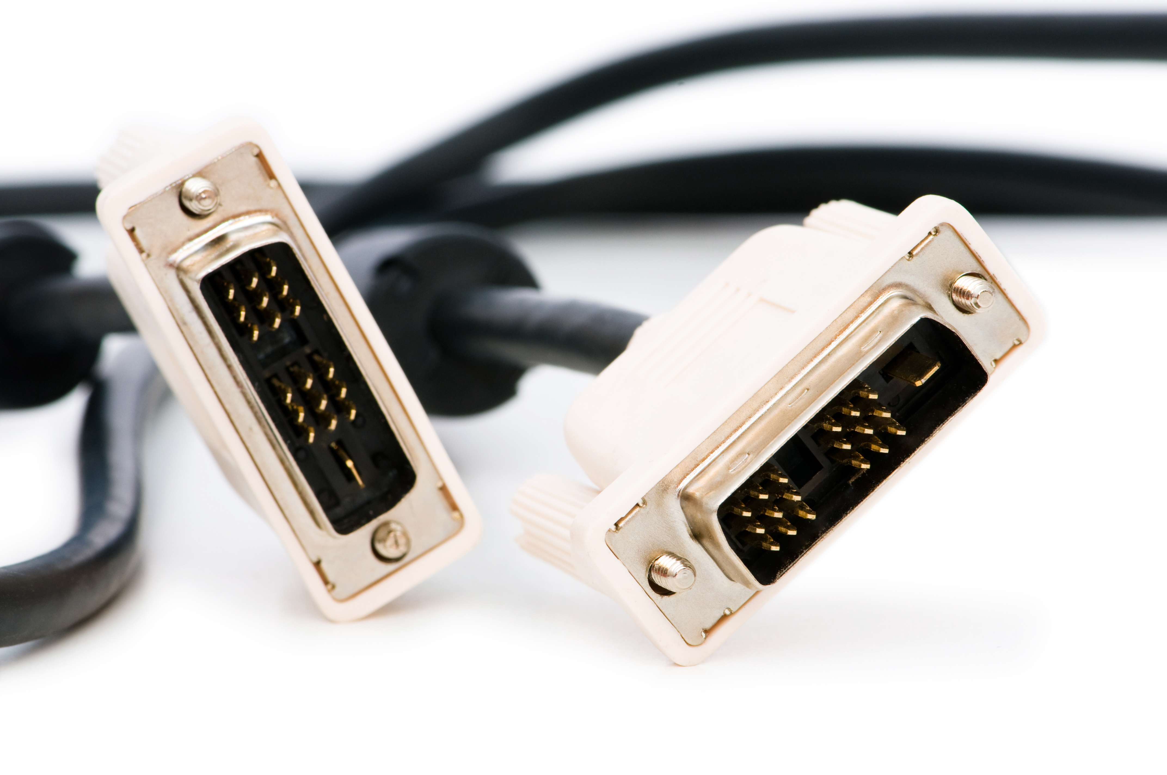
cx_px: 584
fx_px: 5099
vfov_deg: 8.7
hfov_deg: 13.1
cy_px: 388
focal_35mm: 158
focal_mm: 105
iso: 200
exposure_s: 1/125
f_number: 14
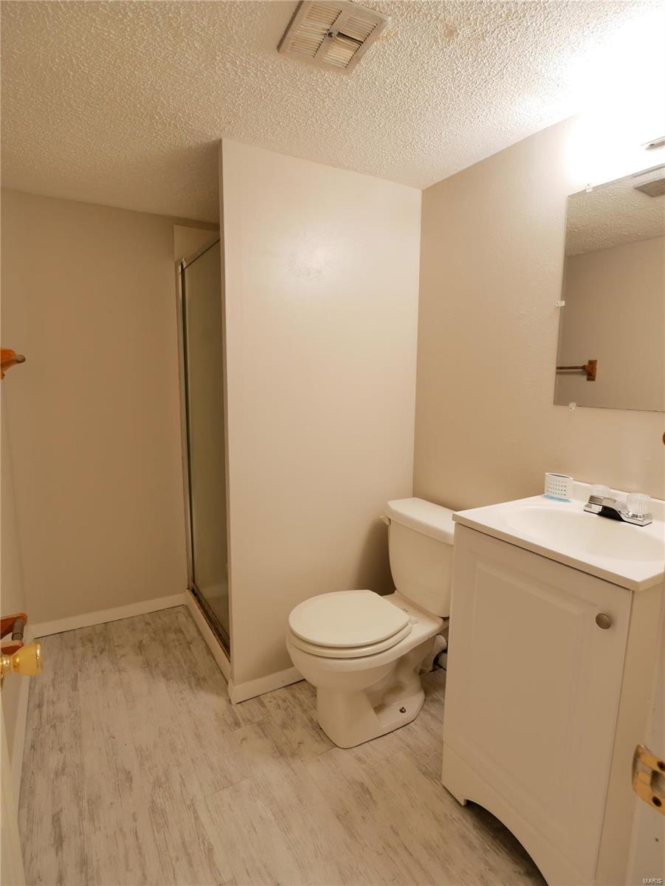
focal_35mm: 18
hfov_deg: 71.6
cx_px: 332
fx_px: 461
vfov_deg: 87.7
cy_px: 443
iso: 800
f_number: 4
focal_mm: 9
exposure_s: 1/20
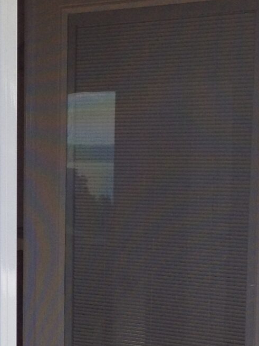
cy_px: 319
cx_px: 13
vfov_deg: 14.2
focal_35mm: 137
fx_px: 1366
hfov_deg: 10.8
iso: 50
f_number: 2.4
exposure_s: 1/863
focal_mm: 4.28
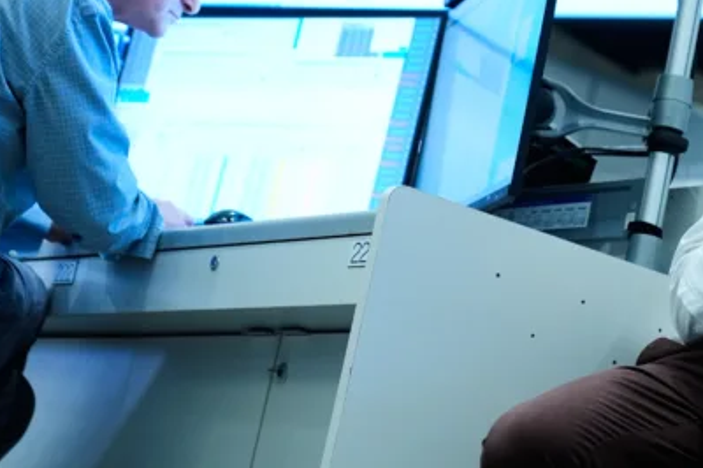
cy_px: 42
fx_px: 2380
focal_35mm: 122
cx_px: 598
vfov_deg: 11.1
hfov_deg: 16.6
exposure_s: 1/125
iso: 2500
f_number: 2.8
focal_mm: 65
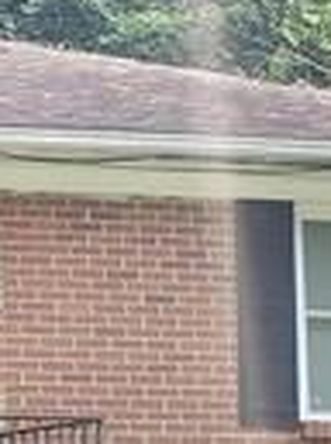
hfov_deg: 6.4
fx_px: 2652
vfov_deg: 9.5
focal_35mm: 207
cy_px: 420
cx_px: -728
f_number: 2.4
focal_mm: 4.3
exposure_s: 1/120
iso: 64
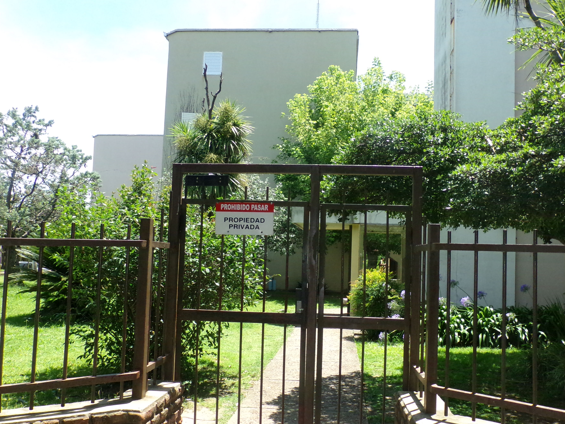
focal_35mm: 32
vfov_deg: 44.1
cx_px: 310
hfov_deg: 56.7
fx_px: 522
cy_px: 227
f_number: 7.52
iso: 200
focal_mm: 4.7
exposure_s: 1/200
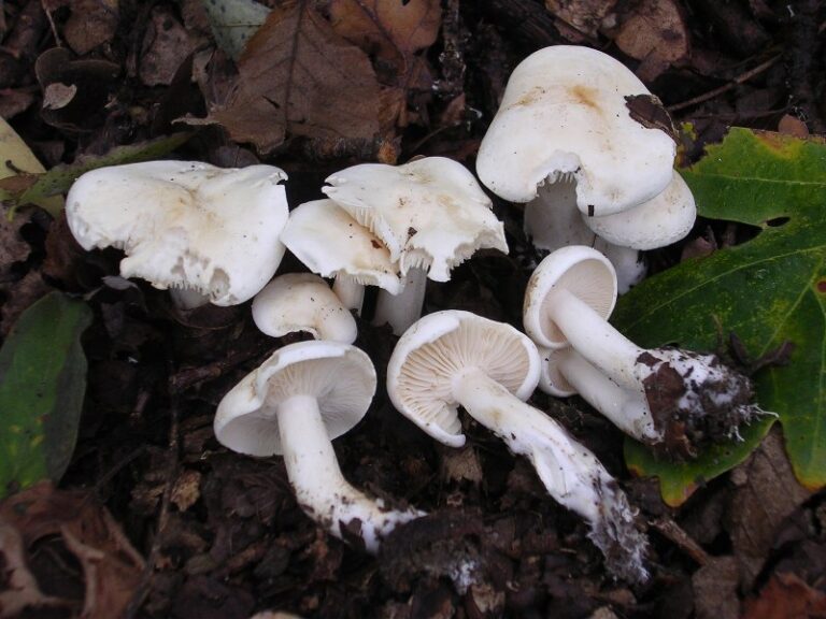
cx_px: 413
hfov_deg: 30.7
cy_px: 310
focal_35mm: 63
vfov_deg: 23.3
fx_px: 1503
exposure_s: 1/17.8
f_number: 3.5
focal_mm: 9.6
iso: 100
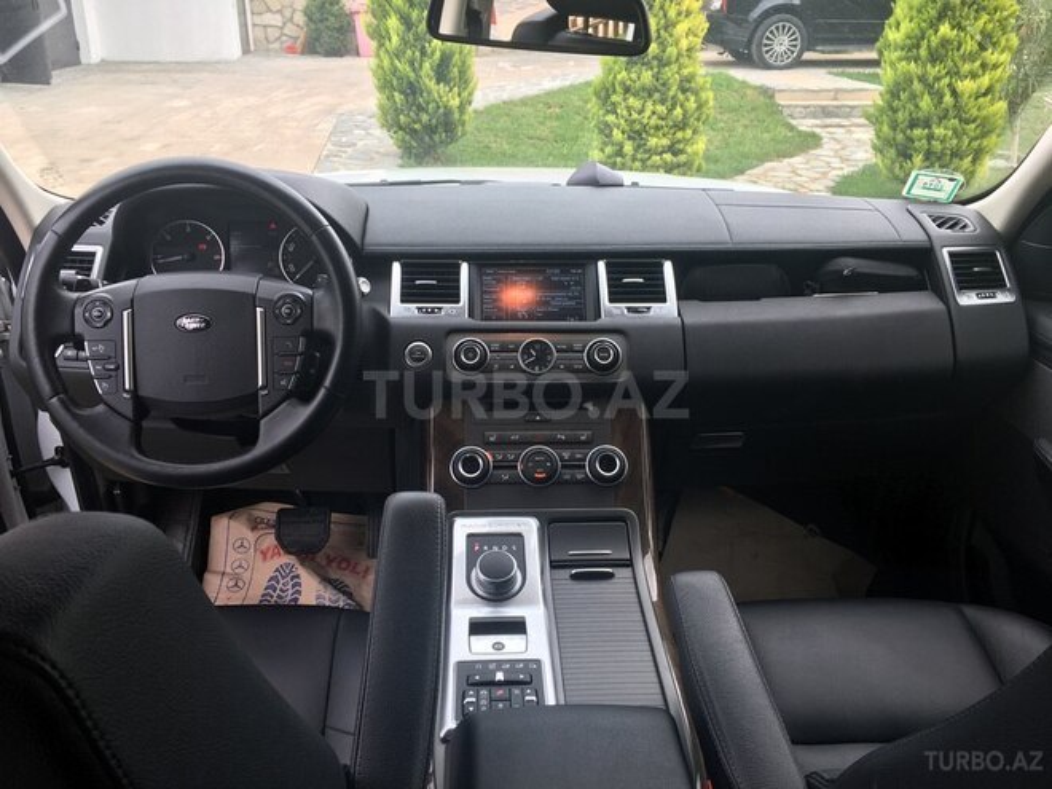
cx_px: 526
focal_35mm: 29
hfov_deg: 61.7
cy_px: 394
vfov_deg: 48.2
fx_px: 881
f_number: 2.2
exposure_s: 1/156
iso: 25
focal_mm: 4.15
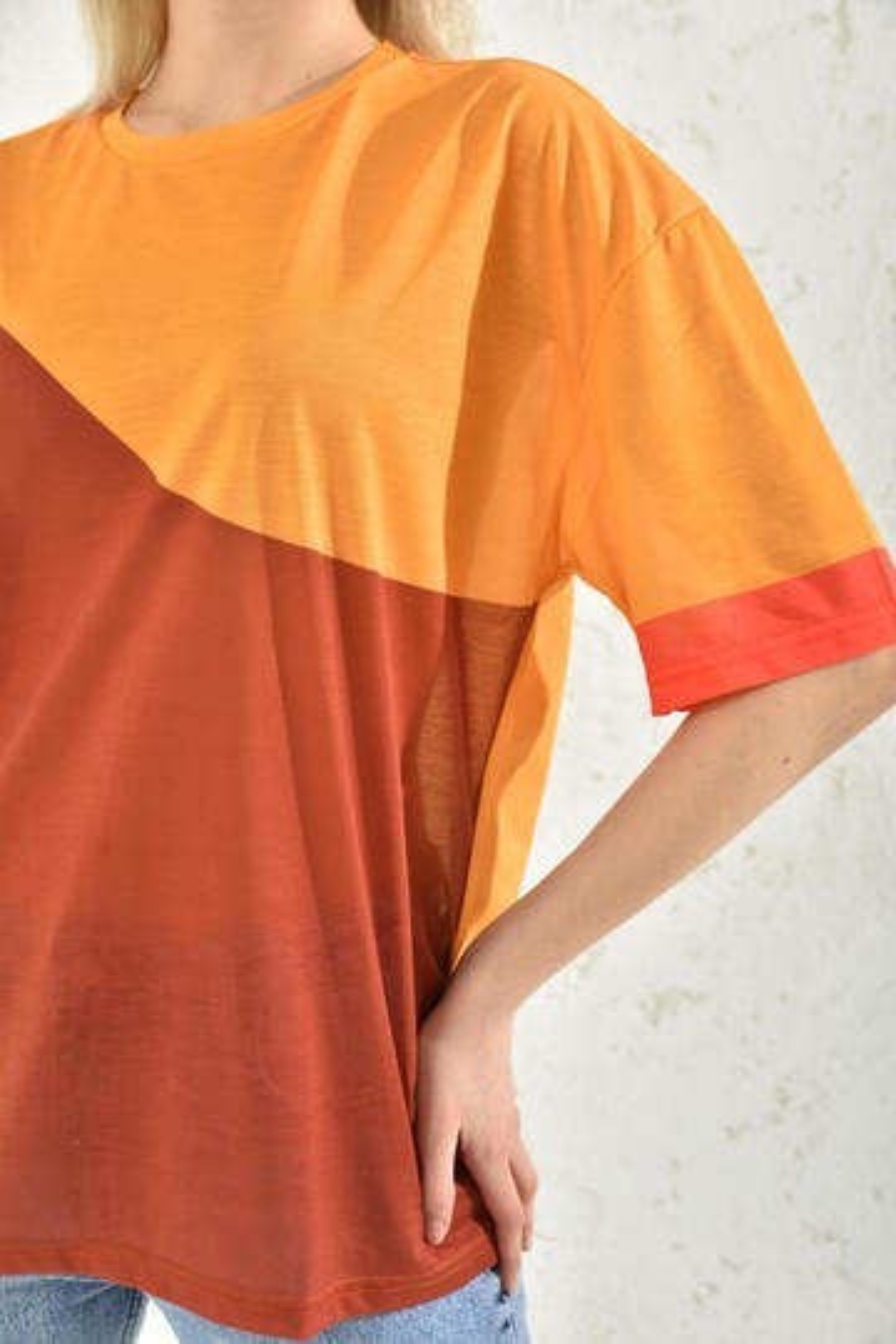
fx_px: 1867
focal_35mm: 50
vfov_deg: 39.6
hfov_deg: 27.0
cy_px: 672
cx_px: 448
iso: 100
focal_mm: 50
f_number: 7.1
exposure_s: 1/160
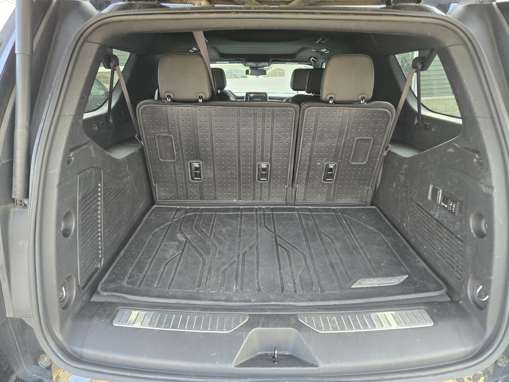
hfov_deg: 73.9
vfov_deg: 58.9
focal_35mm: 23
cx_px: 254
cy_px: 191
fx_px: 338
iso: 200
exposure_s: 1/180
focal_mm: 5.4
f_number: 1.8
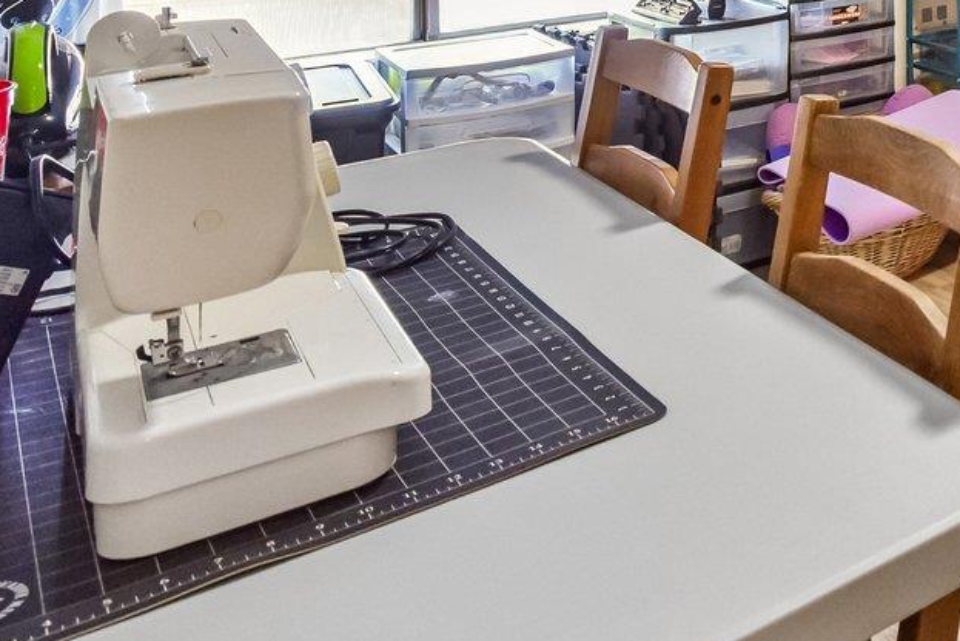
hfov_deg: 31.6
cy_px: -184
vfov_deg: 25.4
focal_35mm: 46
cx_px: 1277
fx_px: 1227
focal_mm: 14
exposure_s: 1/15
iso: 3200
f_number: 8
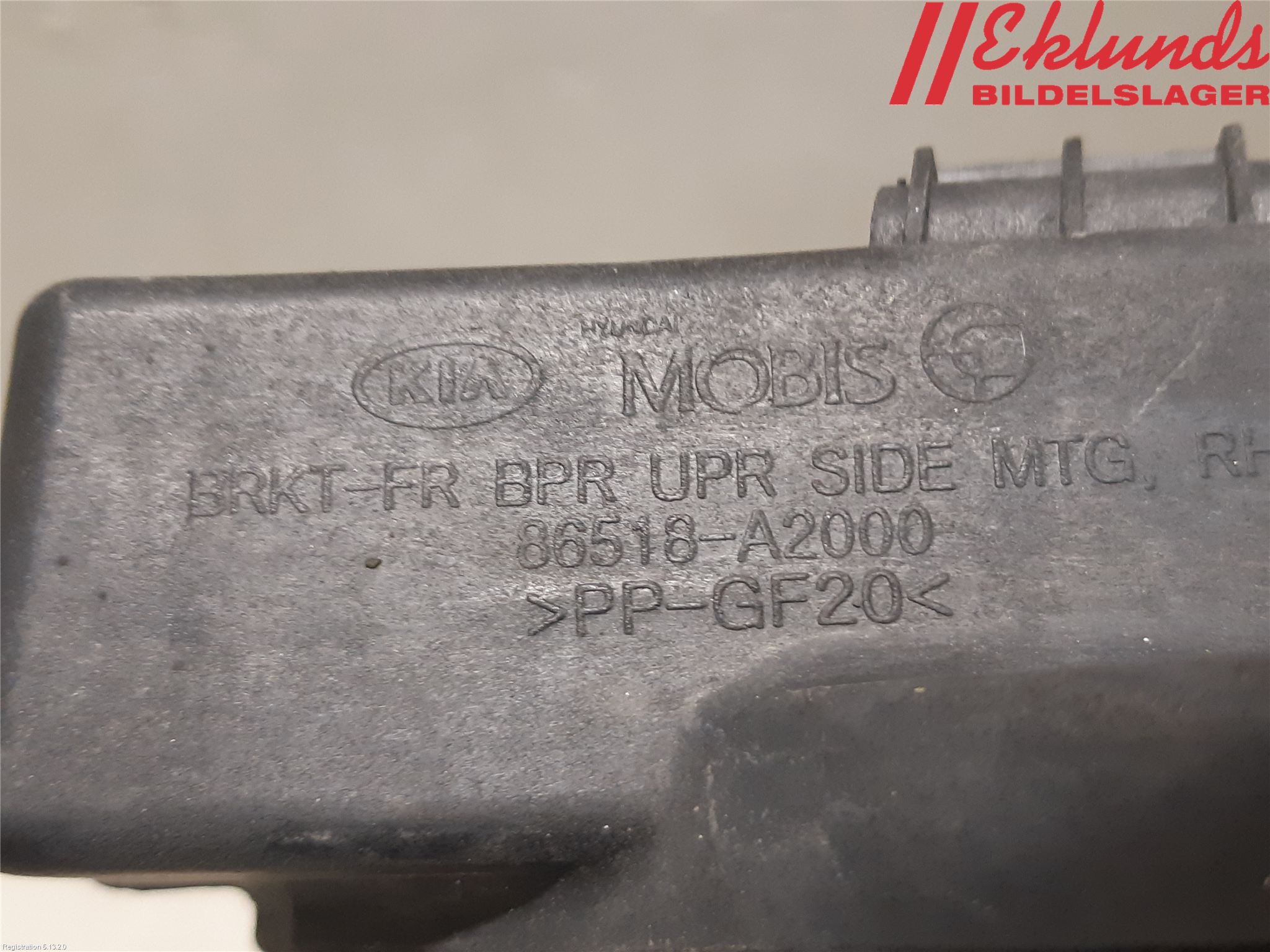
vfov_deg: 53.1
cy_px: 476
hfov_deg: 67.3
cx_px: 635
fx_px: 954
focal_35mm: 26
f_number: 1.7
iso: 200
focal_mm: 3.93
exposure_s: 1/33
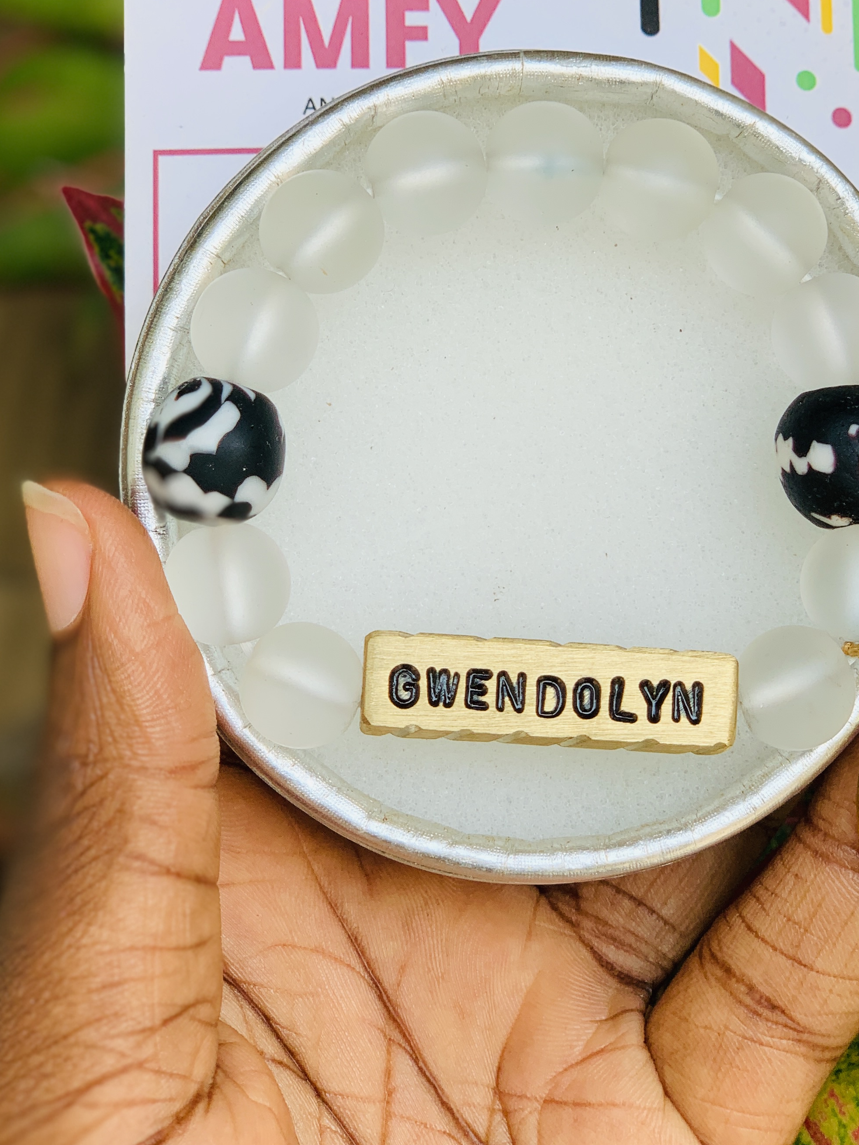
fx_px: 2647
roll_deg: -1.3
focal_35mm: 80
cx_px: 516
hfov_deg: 18.4
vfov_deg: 24.4
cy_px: 462
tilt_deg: -33.7
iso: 16
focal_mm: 6
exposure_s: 1/329
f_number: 2.4
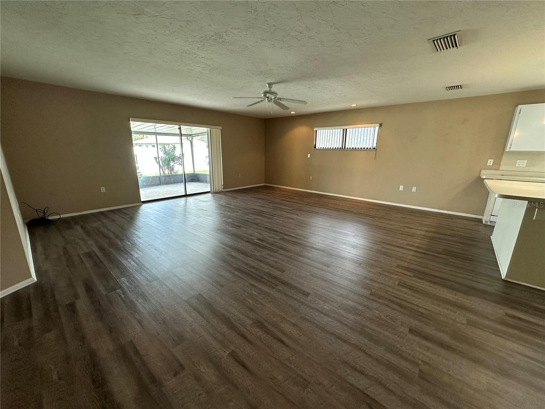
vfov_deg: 85.7
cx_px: 272
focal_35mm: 14
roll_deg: -1.1
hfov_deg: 102.1
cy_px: 204
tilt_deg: -14.4
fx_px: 220
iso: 160
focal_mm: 2.22
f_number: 2.2
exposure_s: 1/120
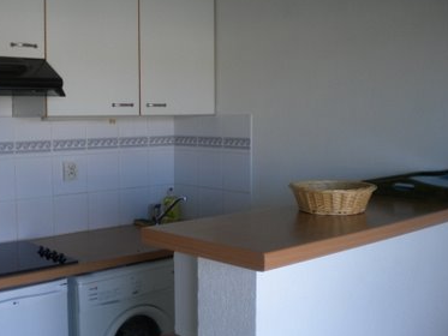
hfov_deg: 42.0
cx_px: 193
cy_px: 180
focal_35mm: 45
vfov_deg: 32.2
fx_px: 583
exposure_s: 1/58.6
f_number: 3.1
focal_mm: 6.3
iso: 87
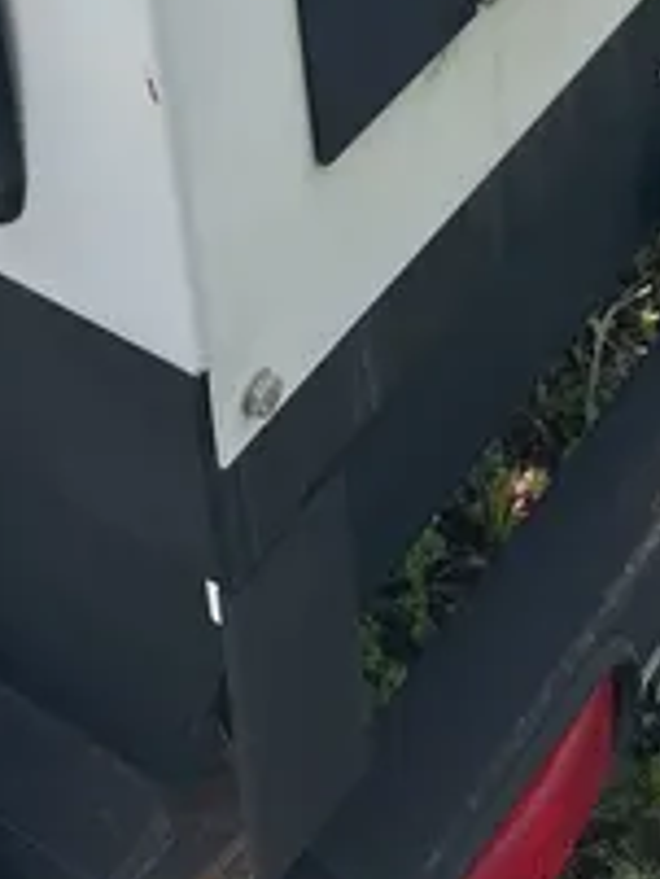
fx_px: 2413
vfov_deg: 17.0
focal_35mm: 95
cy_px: -706
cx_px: 542
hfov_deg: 15.5
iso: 50
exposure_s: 1/1776
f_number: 1.6
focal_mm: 5.1
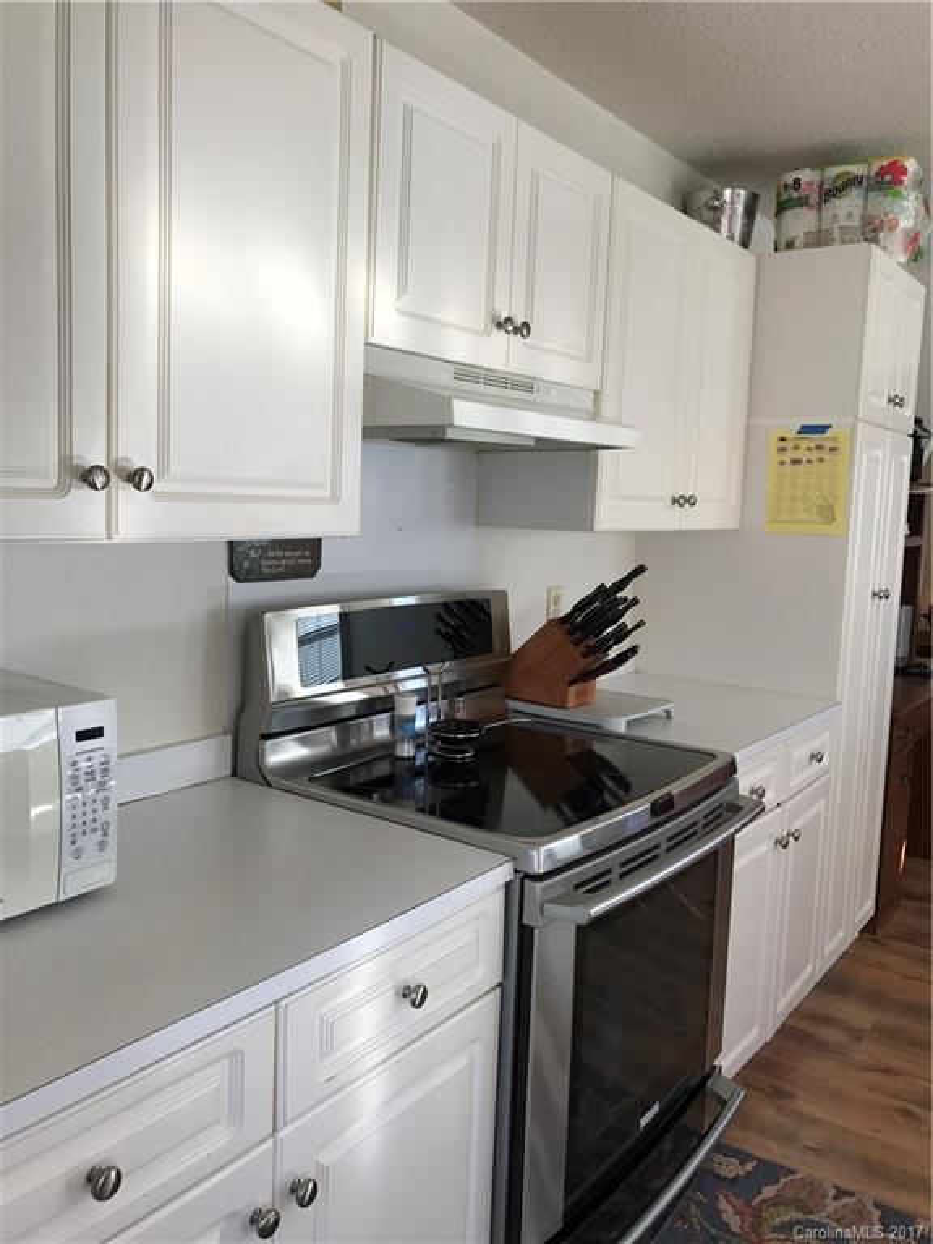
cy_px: 622
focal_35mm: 28
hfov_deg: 49.7
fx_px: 1006
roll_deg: -2.0
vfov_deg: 63.4
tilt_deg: -6.6
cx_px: 466
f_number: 1.8
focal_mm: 3.99
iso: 32
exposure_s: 1/120
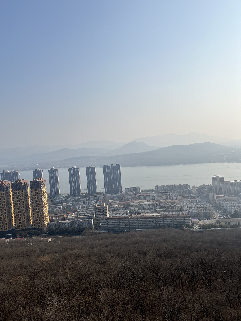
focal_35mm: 26
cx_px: 120
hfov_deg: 53.1
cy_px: 160
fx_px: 241
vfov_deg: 67.3
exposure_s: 1/6173
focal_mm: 5.1
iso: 50
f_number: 1.6
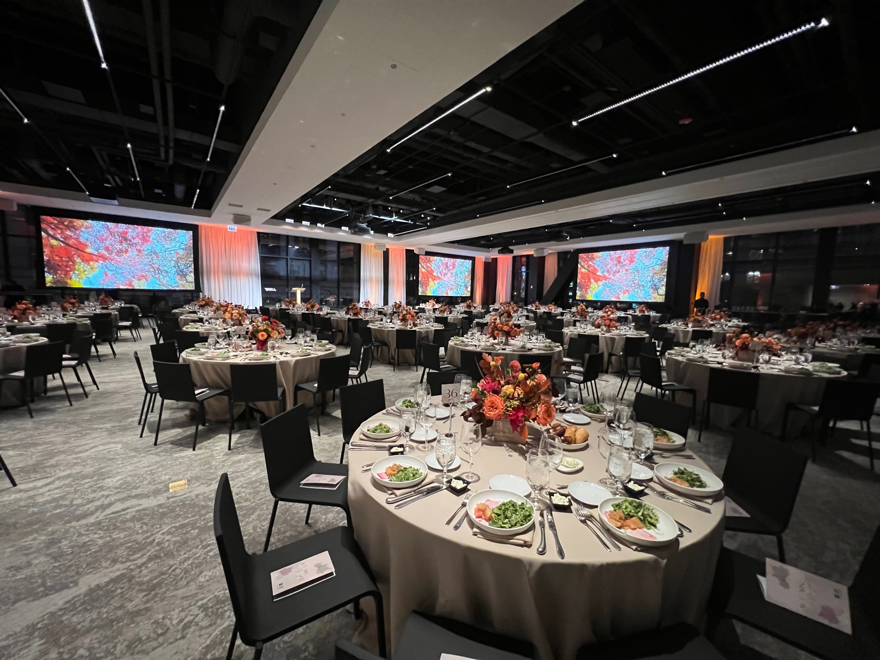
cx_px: 440
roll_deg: -1.1
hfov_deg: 106.2
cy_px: 330
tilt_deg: -6.1
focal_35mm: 13
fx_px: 330
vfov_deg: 89.9
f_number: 1.8
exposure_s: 1/60
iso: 1000
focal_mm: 1.57
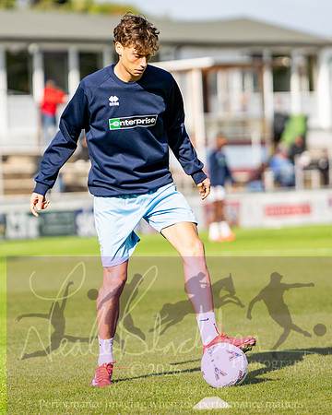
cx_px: 68
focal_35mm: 248
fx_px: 3044
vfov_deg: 7.8
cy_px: 153
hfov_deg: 6.2
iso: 100
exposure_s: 1/8000
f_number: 1.4
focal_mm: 85
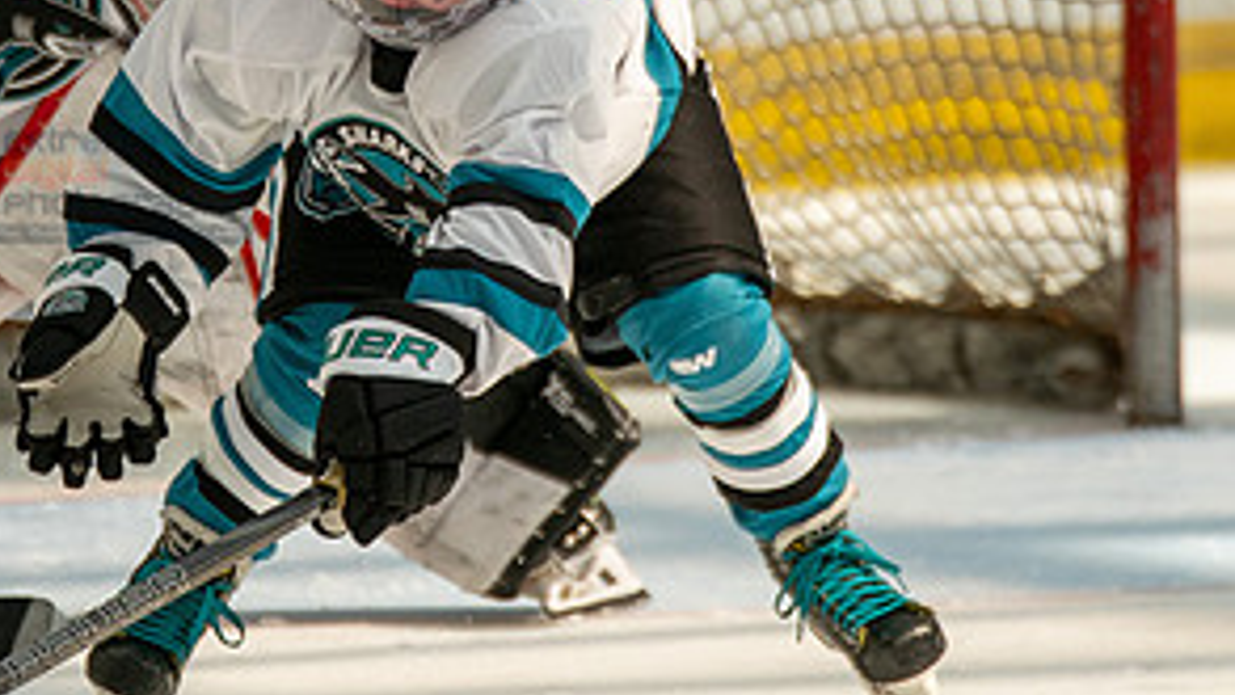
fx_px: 29546
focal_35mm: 902
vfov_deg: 1.3
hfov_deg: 2.4
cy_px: 2
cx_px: 339
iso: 1600
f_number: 3.2
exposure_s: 1/5000
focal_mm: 300
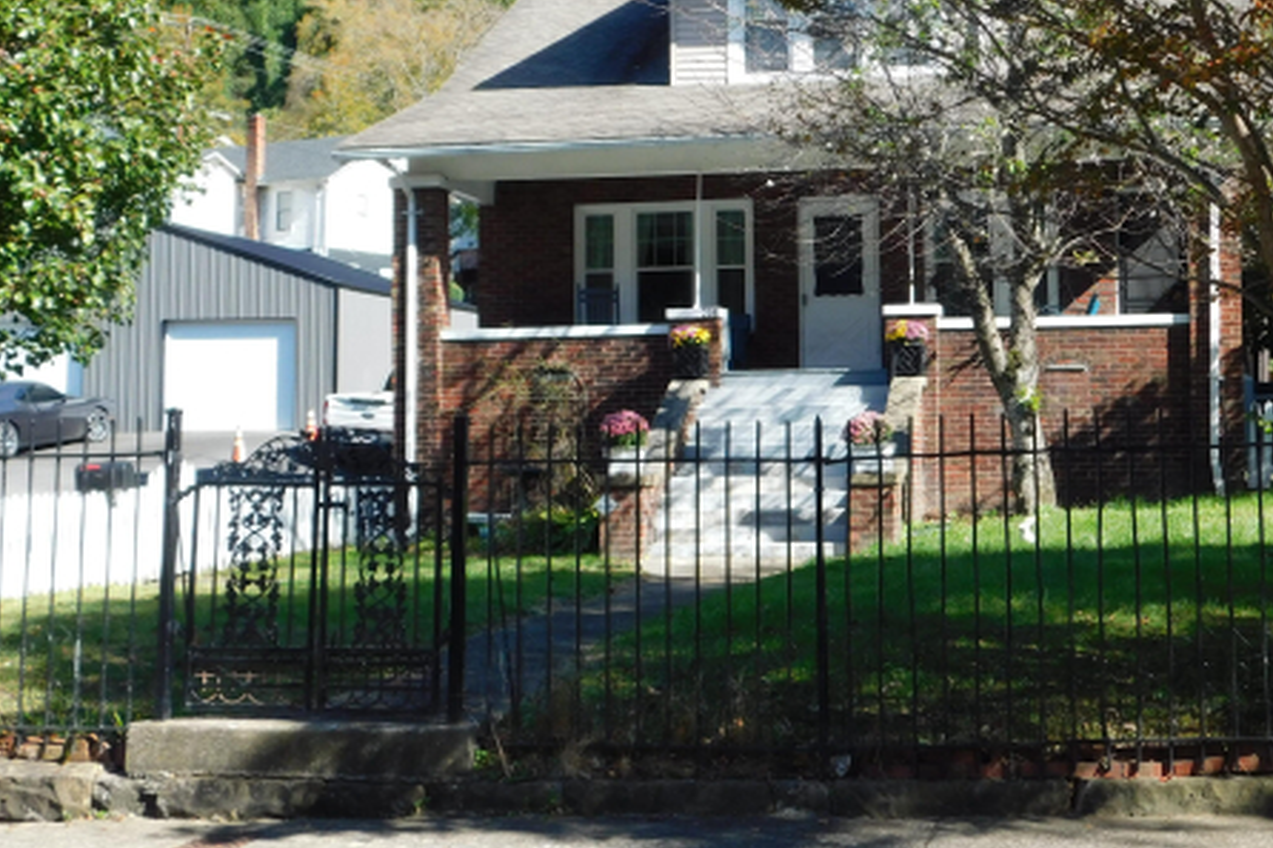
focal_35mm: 56
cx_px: 835
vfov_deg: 24.1
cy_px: 297
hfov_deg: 35.4
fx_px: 1979
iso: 125
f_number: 3.5
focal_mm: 6.3
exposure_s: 1/500
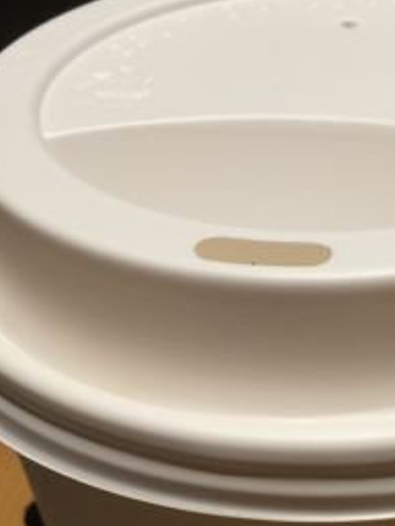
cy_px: 546
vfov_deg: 23.5
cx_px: 363
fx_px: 1201
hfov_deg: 18.3
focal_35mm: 79
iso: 40
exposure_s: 1/33
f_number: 2.2
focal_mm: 4.15
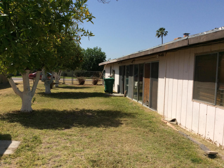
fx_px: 207
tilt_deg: -5.6
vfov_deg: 44.1
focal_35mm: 32
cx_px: 112
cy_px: 84
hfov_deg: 56.9
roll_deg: -0.7
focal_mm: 3.3
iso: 32
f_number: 2.4
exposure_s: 1/2604
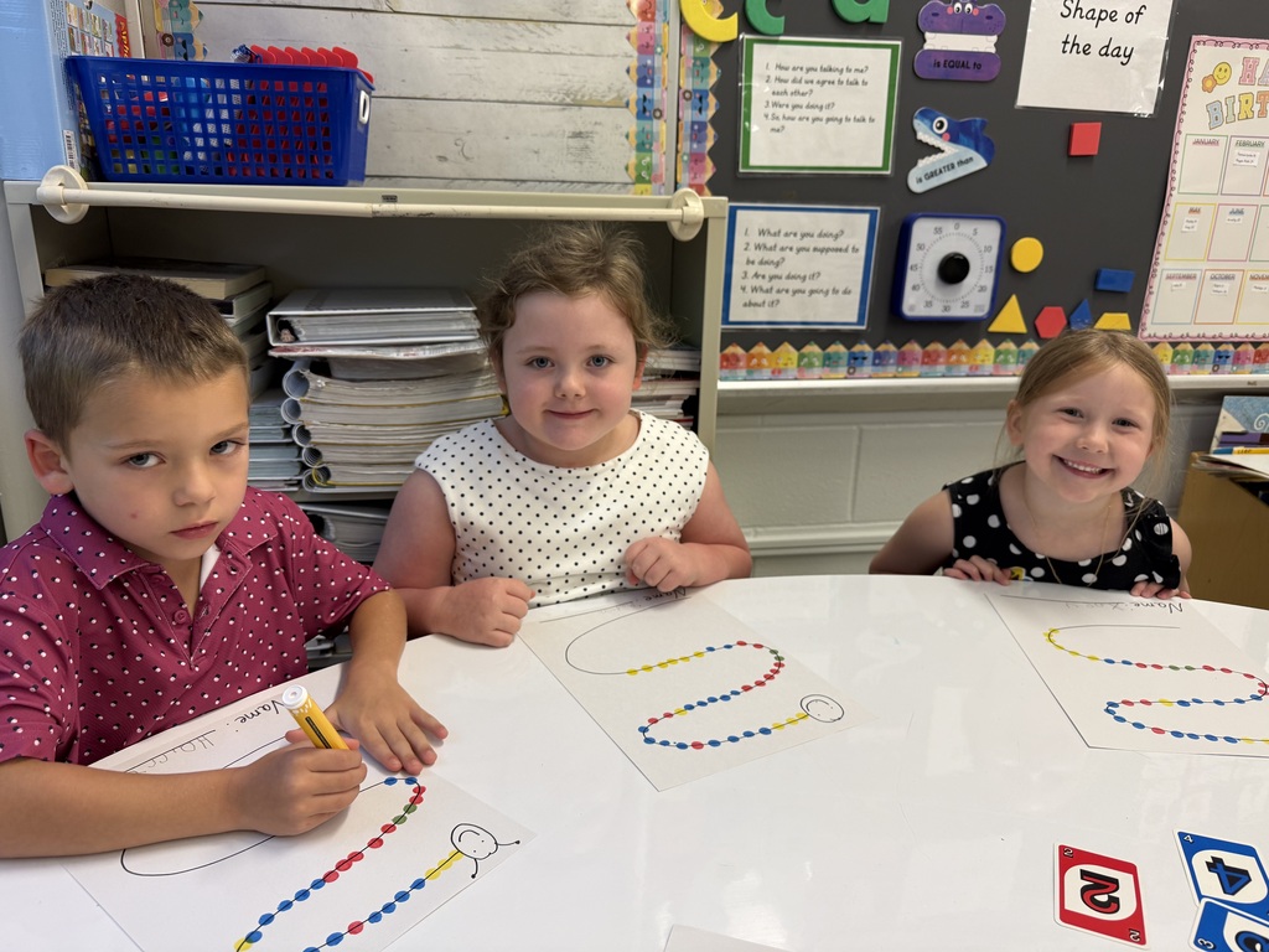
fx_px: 880
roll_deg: -0.7
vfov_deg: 56.8
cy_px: 476
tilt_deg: -17.0
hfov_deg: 71.6
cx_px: 634
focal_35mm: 24
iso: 100
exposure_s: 1/60
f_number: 1.78
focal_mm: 6.76
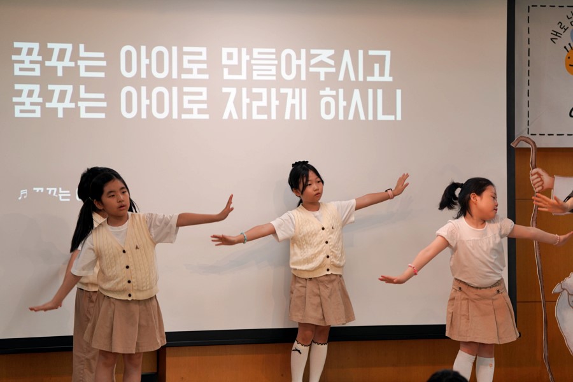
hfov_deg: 13.9
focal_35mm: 148
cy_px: 191
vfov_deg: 9.3
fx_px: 2355
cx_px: 286
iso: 320
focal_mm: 148
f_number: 4
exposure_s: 1/160
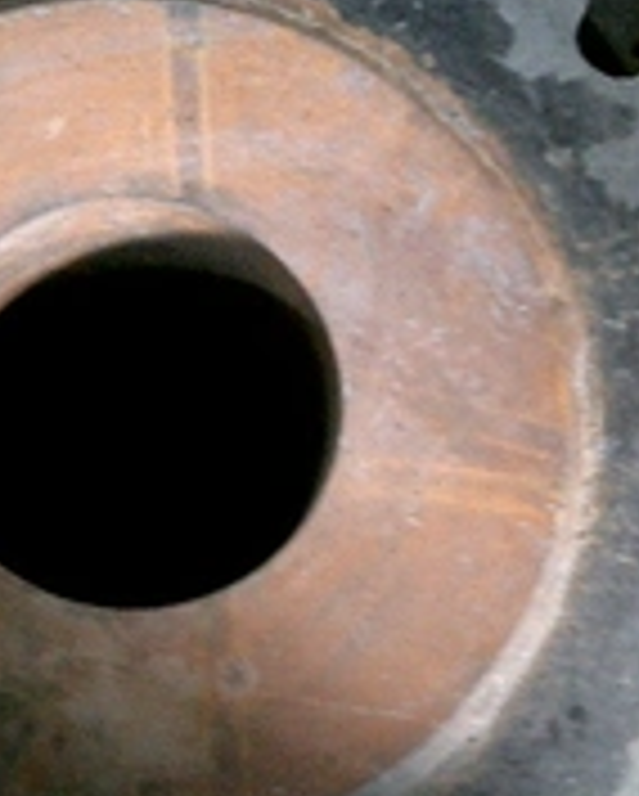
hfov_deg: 19.8
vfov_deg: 24.7
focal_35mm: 77
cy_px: 441
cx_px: 162
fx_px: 1817
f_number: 4.2
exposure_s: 1/8
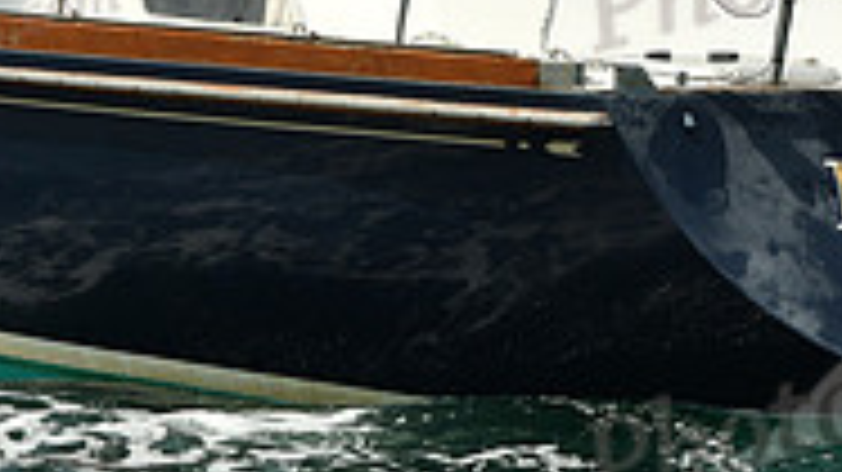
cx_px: 356
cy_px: -236
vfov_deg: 5.3
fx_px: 5088
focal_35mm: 228
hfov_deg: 9.5
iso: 320
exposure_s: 1/1000
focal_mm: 70
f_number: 9
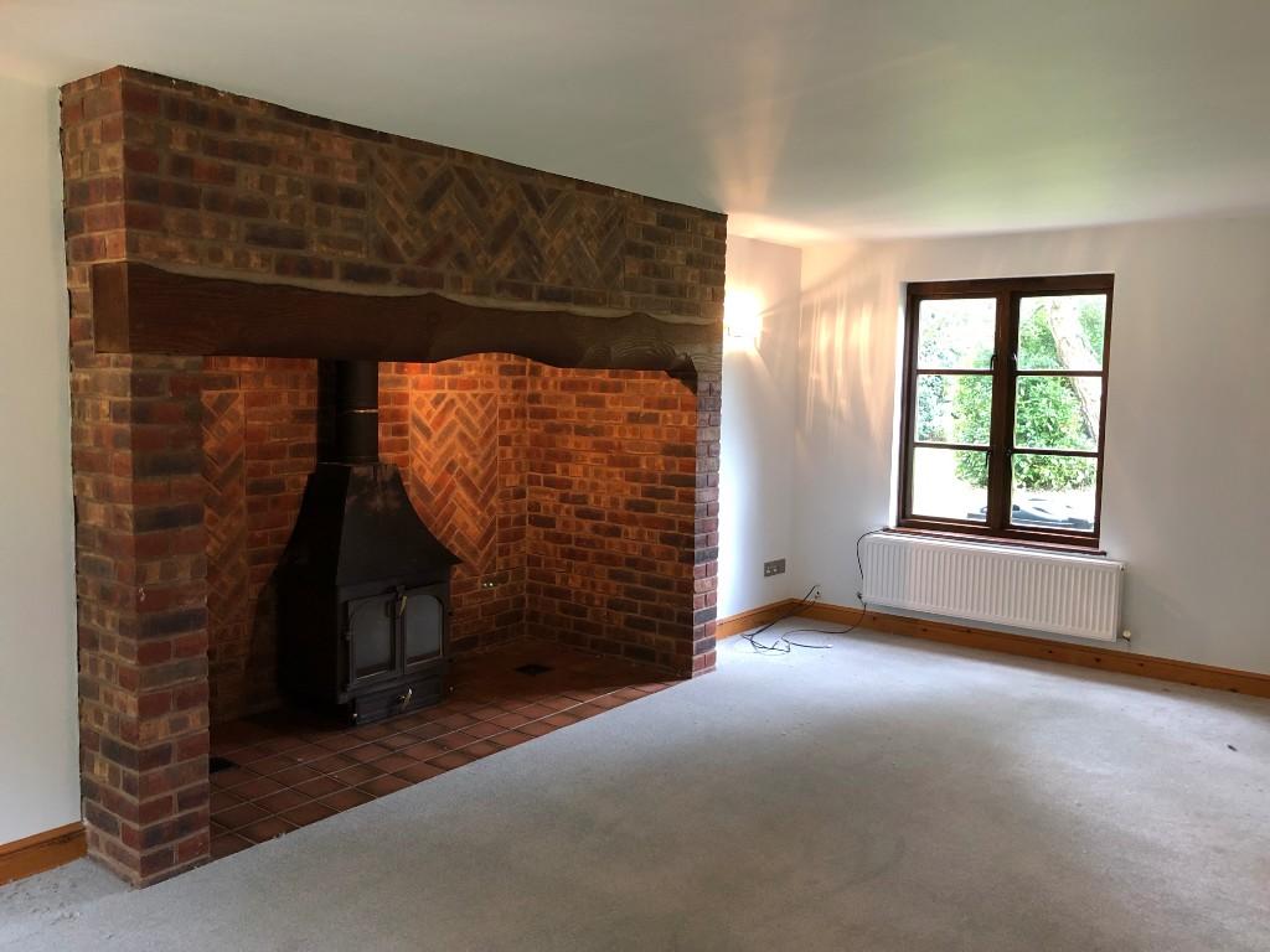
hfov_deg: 63.4
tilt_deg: -4.2
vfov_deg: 49.7
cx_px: 635
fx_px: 1027
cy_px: 476
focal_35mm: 28
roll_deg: +0.1
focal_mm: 3.99
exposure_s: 1/17
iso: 80
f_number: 1.8
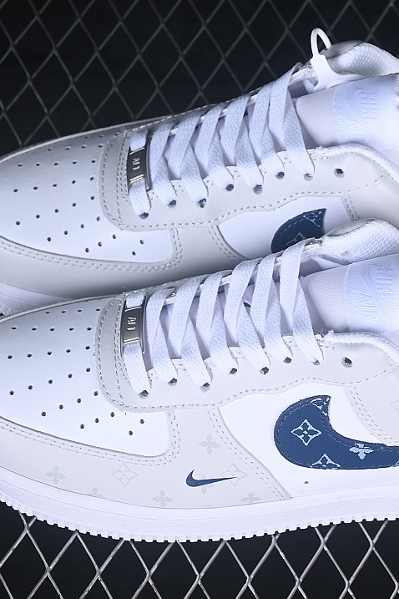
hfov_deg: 12.1
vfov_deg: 18.1
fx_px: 1878
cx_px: 275
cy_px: 300
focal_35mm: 113
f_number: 7.1
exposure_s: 1/80
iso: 160
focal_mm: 50
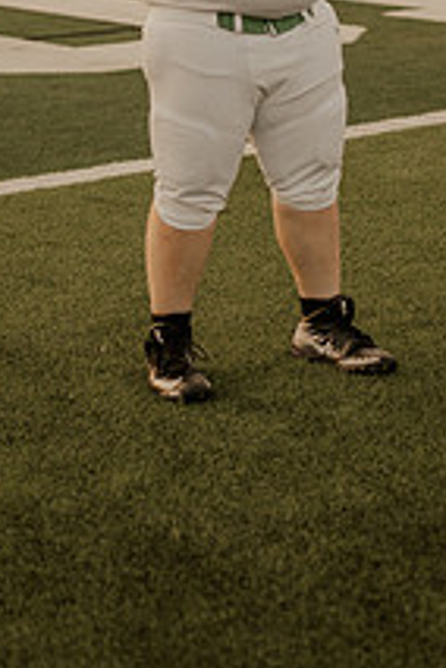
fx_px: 2044
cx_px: 223
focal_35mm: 110
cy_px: -28
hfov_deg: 12.5
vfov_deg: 18.0
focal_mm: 35
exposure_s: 1/400
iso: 100
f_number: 2.5
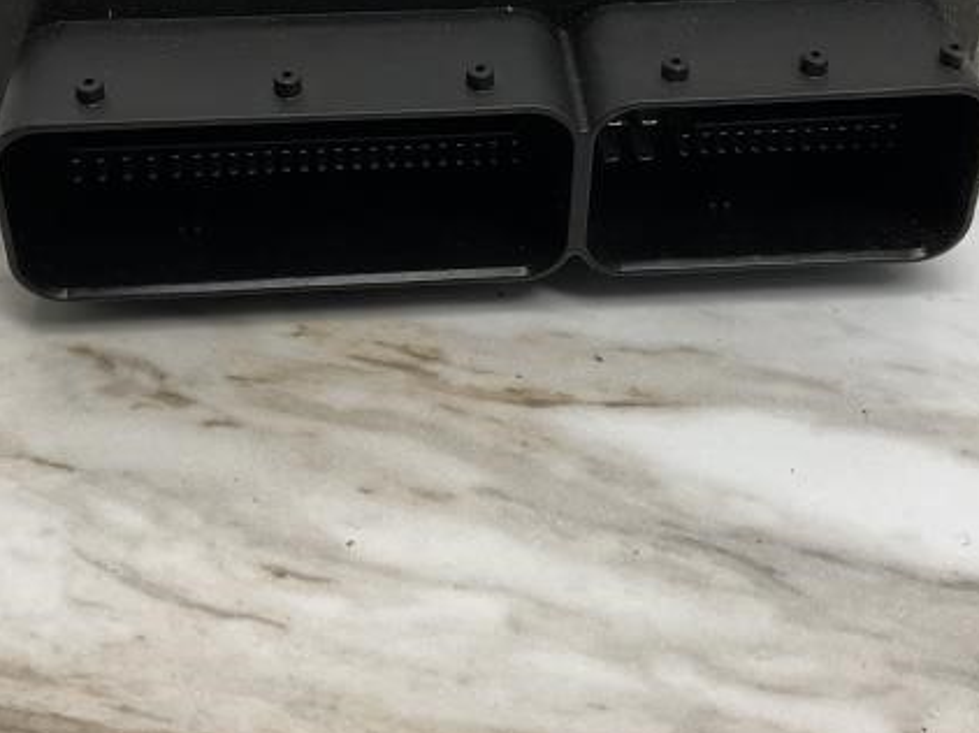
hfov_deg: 35.0
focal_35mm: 55
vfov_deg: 25.6
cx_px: 476
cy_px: 51
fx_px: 1555
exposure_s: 1/305
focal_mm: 3
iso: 25
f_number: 1.8
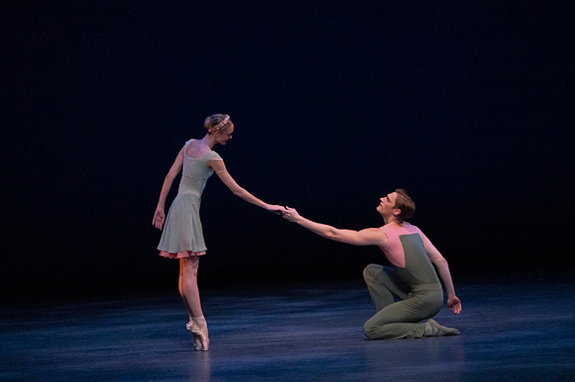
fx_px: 5156
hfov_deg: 6.4
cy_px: 191
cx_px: 288
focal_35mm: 323
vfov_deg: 4.3
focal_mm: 321
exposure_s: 1/400
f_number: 5.6
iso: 16000
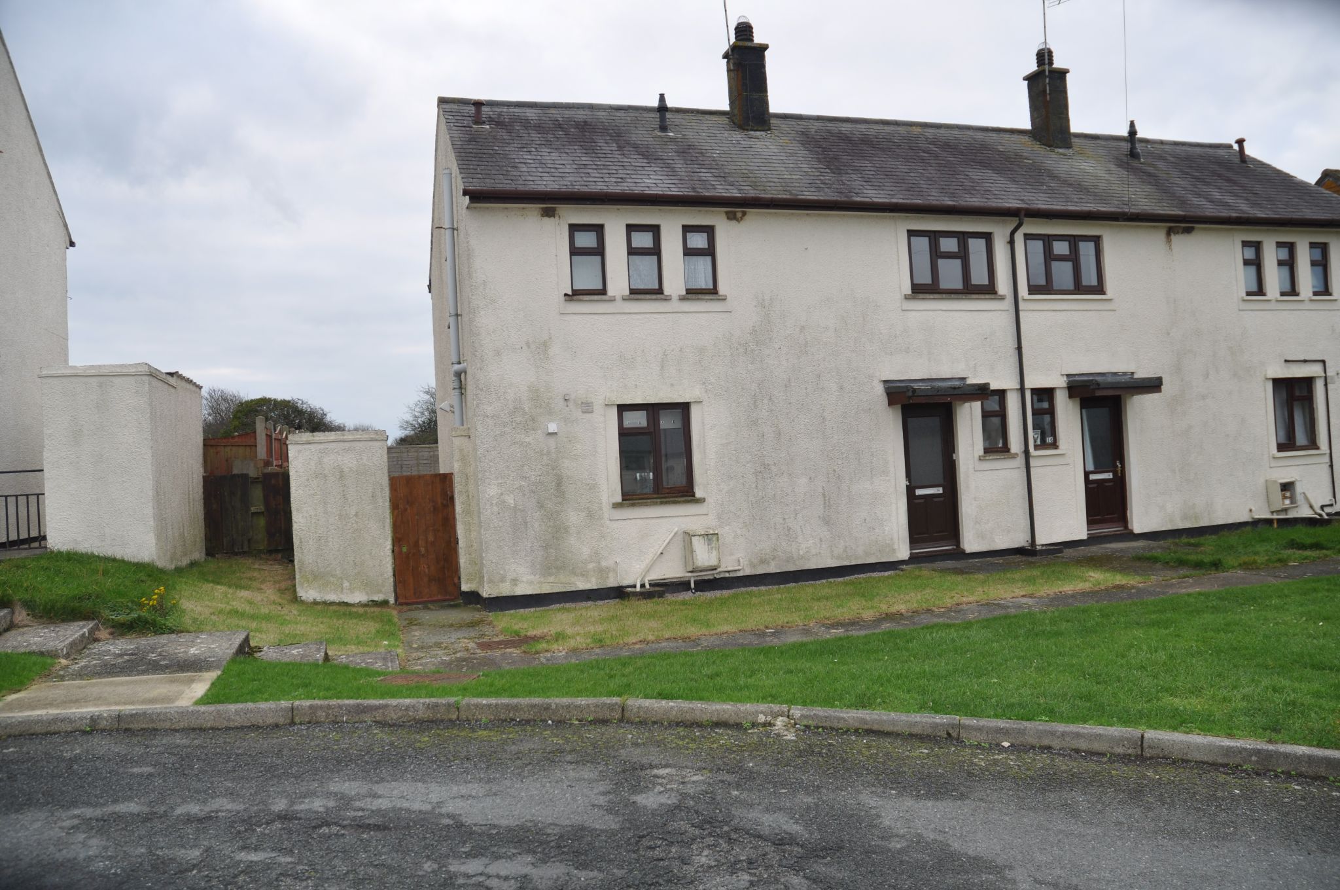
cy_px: 445
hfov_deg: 67.4
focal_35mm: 27
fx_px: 1004
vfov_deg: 47.8
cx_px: 670
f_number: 5
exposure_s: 1/200
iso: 200
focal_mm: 18
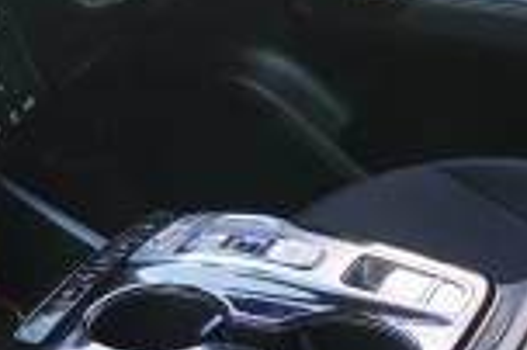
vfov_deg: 13.1
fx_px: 1477
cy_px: -87
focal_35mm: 101
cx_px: 90
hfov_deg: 20.0
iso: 250
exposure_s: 1/60
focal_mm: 16
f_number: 4
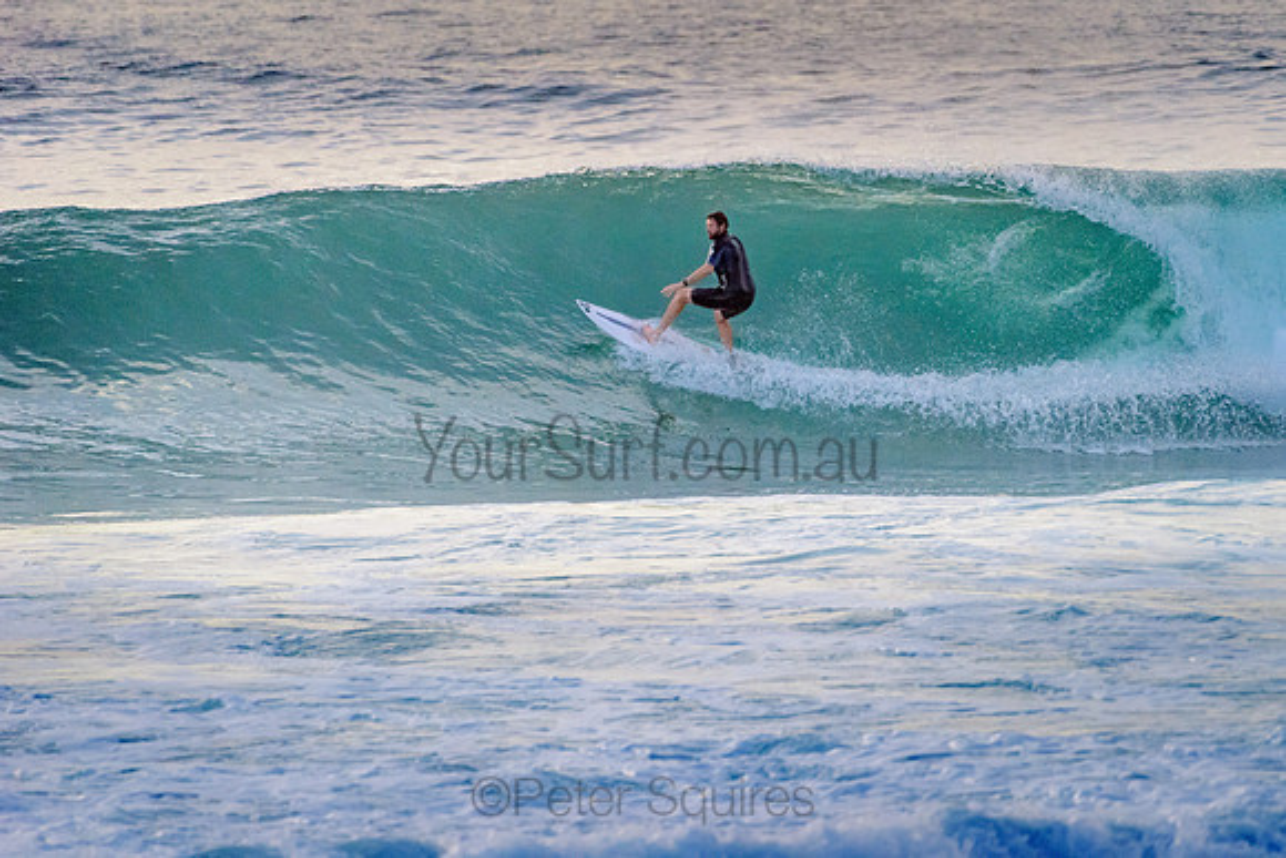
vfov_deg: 2.2
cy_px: 334
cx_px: 788
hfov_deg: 3.4
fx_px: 21896
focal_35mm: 613
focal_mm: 500
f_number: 5.6
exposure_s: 1/2000
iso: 1250
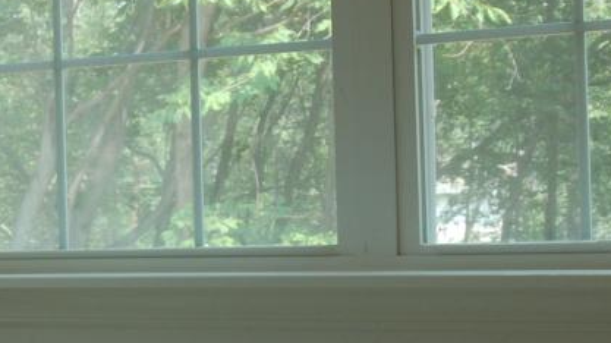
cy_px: 254
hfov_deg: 15.8
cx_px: 114
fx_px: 2186
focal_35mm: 135
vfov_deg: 9.0
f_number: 5.6
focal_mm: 28
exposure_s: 1/125
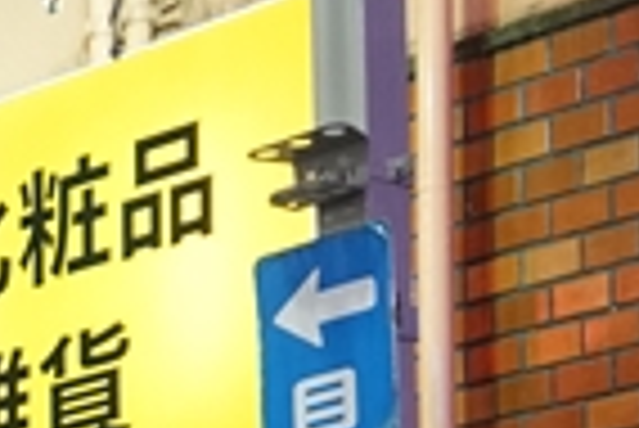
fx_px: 3394
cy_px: 1108
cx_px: -878
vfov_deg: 6.7
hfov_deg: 9.6
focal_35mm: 191
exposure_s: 1/60
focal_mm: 23
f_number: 4
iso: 2500
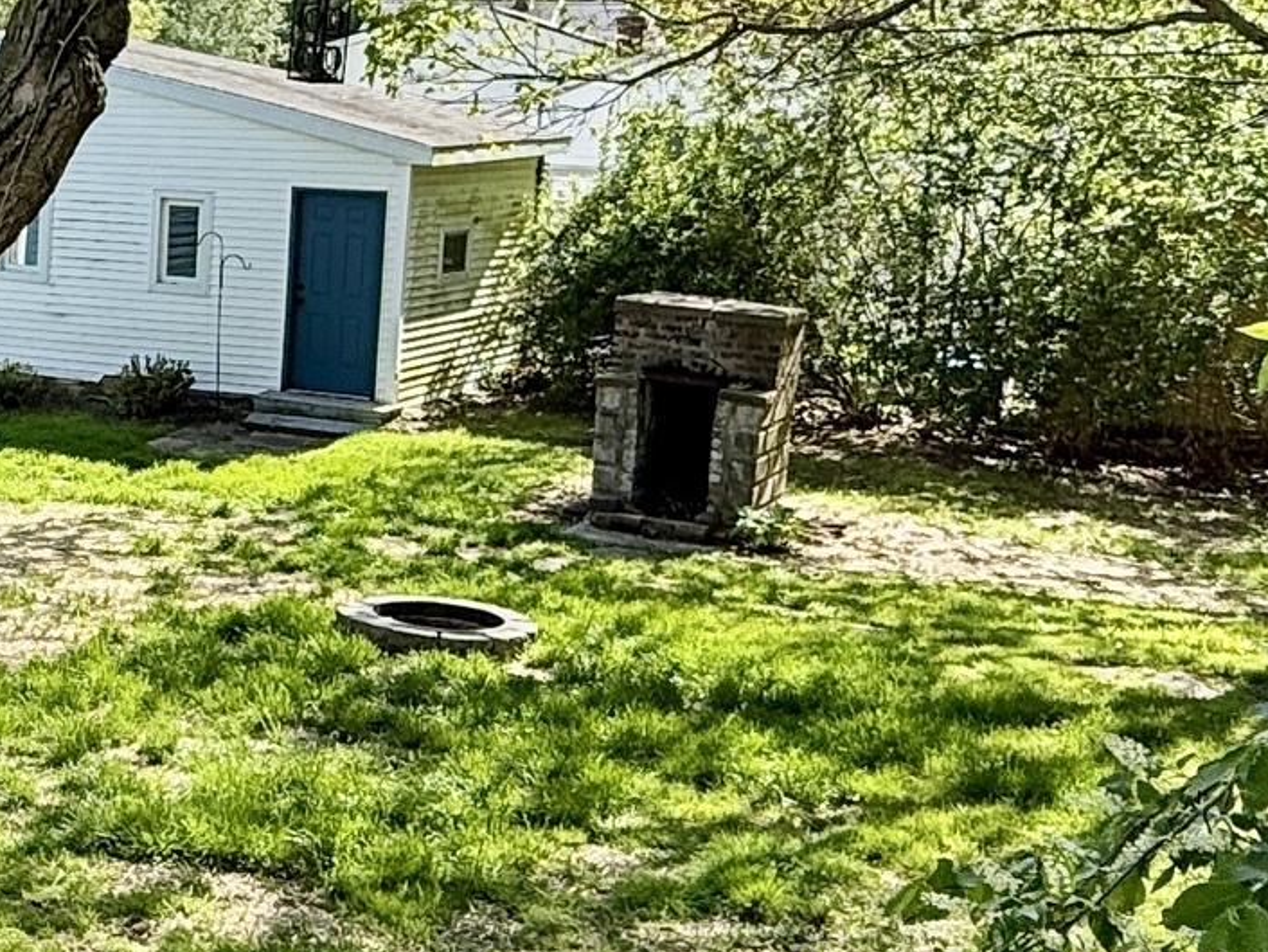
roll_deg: -2.1
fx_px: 2235
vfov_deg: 24.0
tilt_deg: -9.6
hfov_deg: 29.1
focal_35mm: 61
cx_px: -68
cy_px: 430
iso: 64
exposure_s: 1/510
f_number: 2.2
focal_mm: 2.22
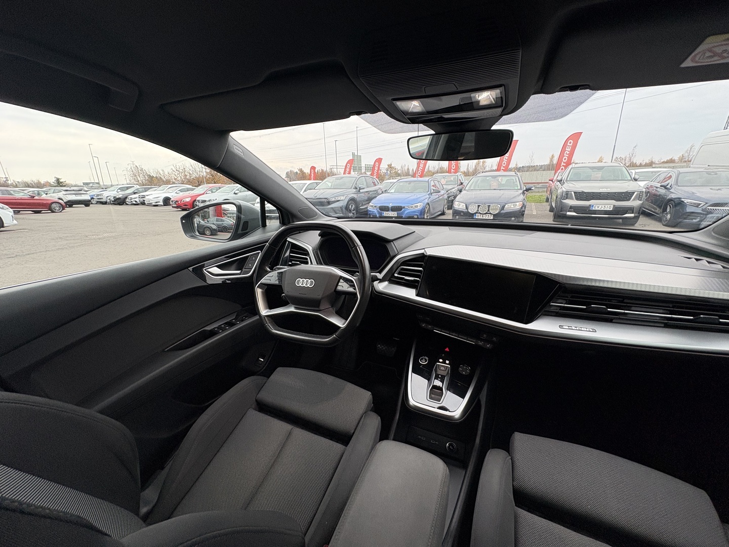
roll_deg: +2.2
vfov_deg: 85.7
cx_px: 364
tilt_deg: -18.0
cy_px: 274
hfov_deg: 102.1
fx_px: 295
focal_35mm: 14
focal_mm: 2.22
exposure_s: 1/99
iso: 200
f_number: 2.2
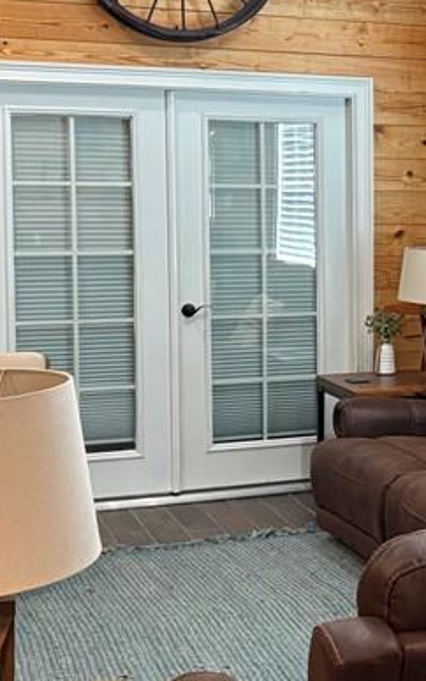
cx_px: 514
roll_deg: -0.7
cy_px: 315
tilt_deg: -4.2
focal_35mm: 73
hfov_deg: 17.1
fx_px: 1356
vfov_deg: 28.2
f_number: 1.6
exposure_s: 1/60
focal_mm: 5.96
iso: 400
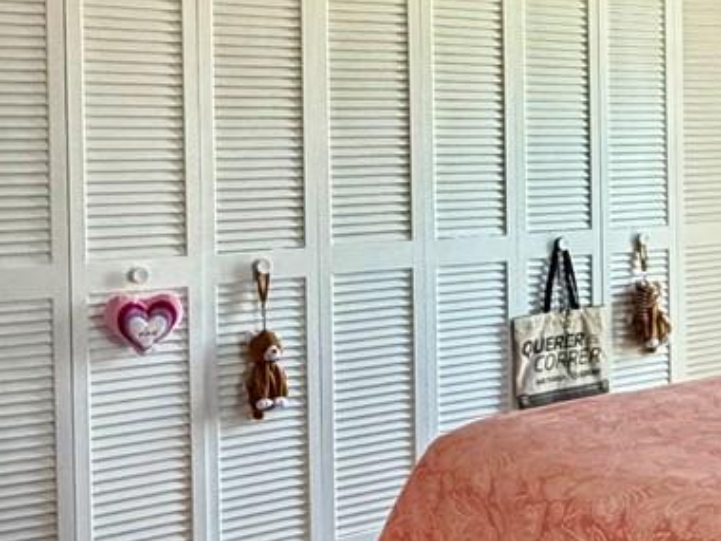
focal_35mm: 59
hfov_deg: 32.2
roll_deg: +0.9
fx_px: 1229
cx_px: 516
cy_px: 165
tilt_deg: -1.2
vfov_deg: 24.6
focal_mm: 2.22
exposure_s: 1/95
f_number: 2.2
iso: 320
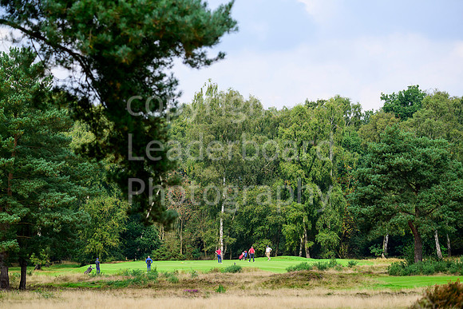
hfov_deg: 12.4
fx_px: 2122
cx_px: 232
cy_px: 154
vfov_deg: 8.3
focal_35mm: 165
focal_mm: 165
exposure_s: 1/2000
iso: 800
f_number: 5.6
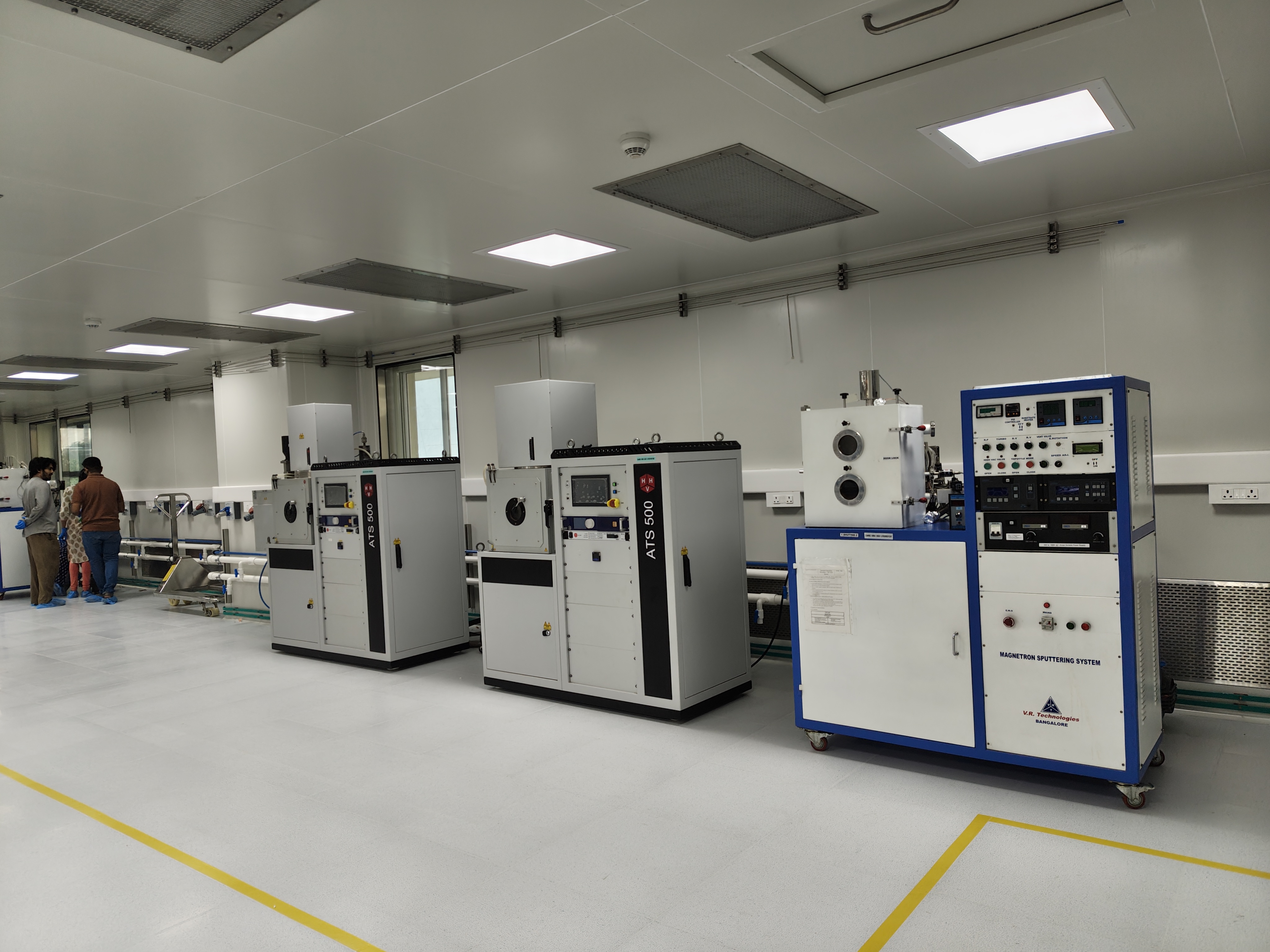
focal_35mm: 24
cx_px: 635
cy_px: 476
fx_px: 881
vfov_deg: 56.8
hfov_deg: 71.6
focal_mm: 5.56
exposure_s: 1/100
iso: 63
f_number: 1.88
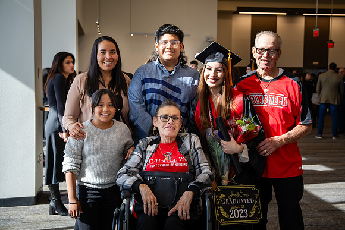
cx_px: 179
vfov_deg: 29.1
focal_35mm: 46
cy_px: 106
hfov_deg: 42.5
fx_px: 444
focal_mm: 43
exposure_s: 1/125
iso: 160
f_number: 4
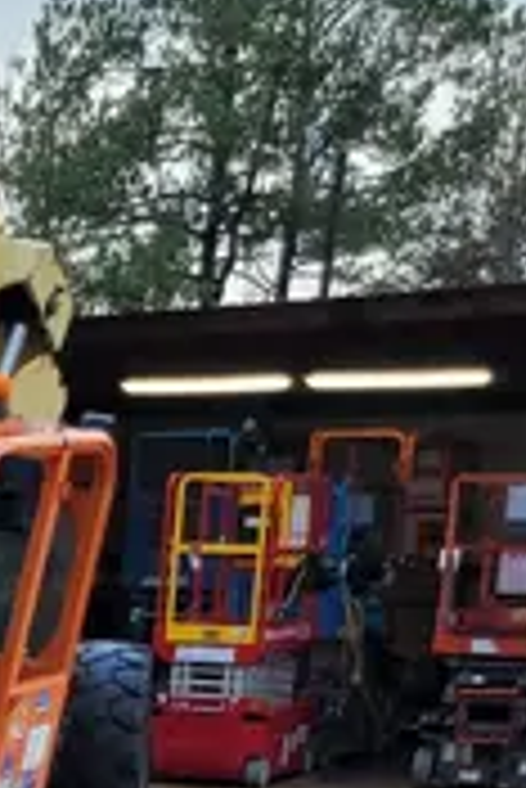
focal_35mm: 113
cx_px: -575
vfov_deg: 16.9
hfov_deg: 10.9
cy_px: 1051
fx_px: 2472
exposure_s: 1/253
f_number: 1.8
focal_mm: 5.4
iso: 40
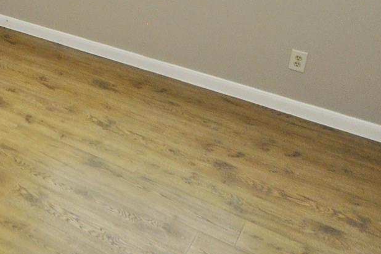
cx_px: -39
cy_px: -30
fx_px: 550
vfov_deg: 24.2
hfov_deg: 33.3
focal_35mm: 52
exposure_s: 1/60
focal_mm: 10
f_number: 4
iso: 640
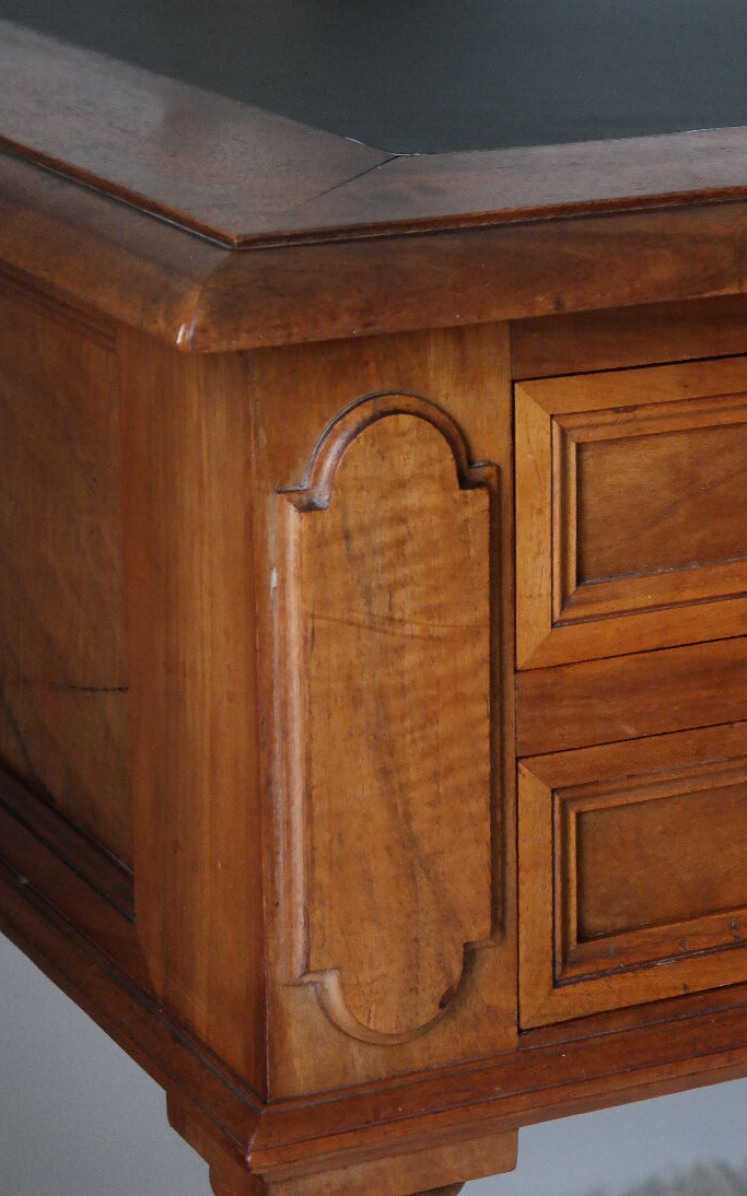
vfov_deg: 16.8
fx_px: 4042
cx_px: 619
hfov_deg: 10.5
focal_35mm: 124
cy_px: 304
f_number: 5.6
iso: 1600
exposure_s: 1/30
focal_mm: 50
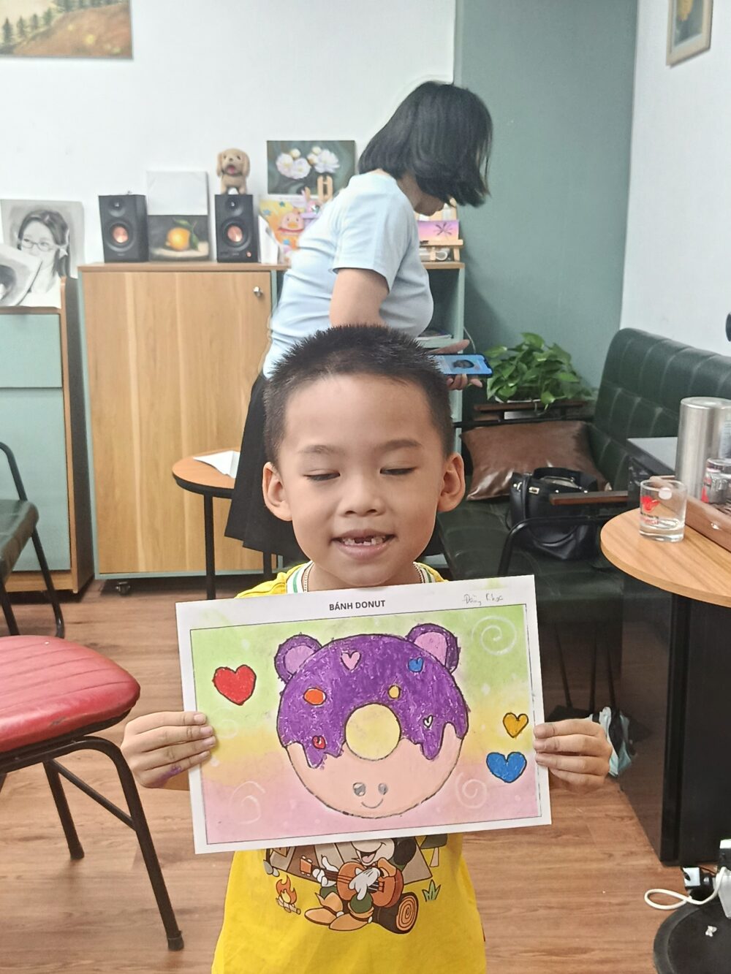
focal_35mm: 40
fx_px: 1126
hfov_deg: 36.0
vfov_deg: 46.8
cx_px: 366
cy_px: 487
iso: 809
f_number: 1.7
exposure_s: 1/100
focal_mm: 5.24
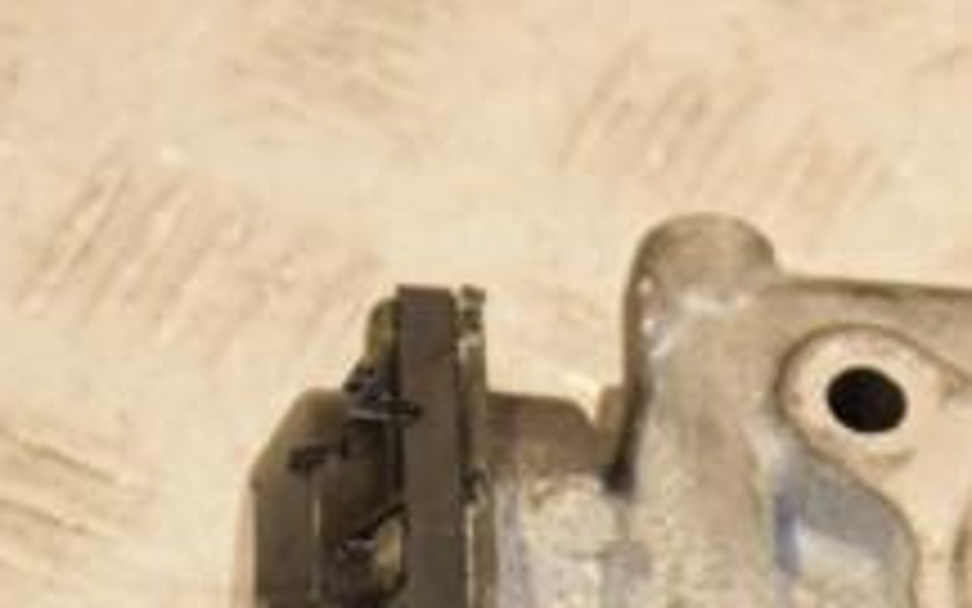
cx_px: 864
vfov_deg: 5.0
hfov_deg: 8.0
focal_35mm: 263
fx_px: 6967
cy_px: 860
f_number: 7.1
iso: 800
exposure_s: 1/200
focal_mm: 62
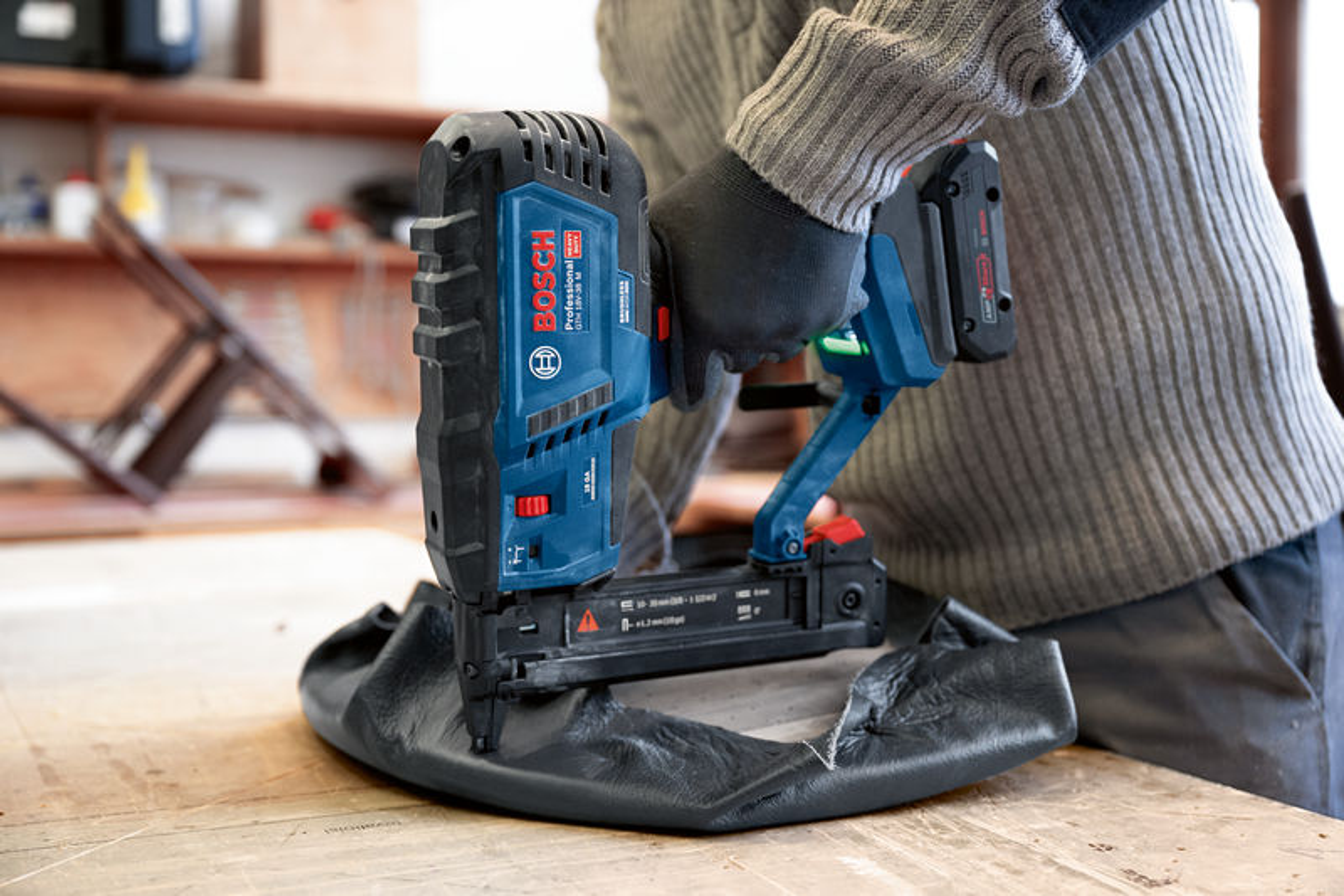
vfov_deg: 31.2
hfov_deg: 45.4
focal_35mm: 43
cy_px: 448
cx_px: 672
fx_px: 1605
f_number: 3.2
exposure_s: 1/125
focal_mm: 43
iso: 1250
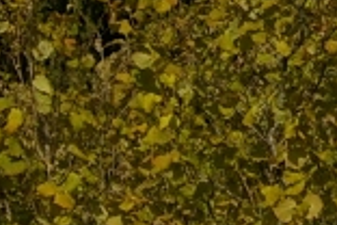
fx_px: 4596
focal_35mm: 491
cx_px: 808
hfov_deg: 4.1
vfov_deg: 2.8
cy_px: -272
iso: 200
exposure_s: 1/1000
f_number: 8
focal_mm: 50
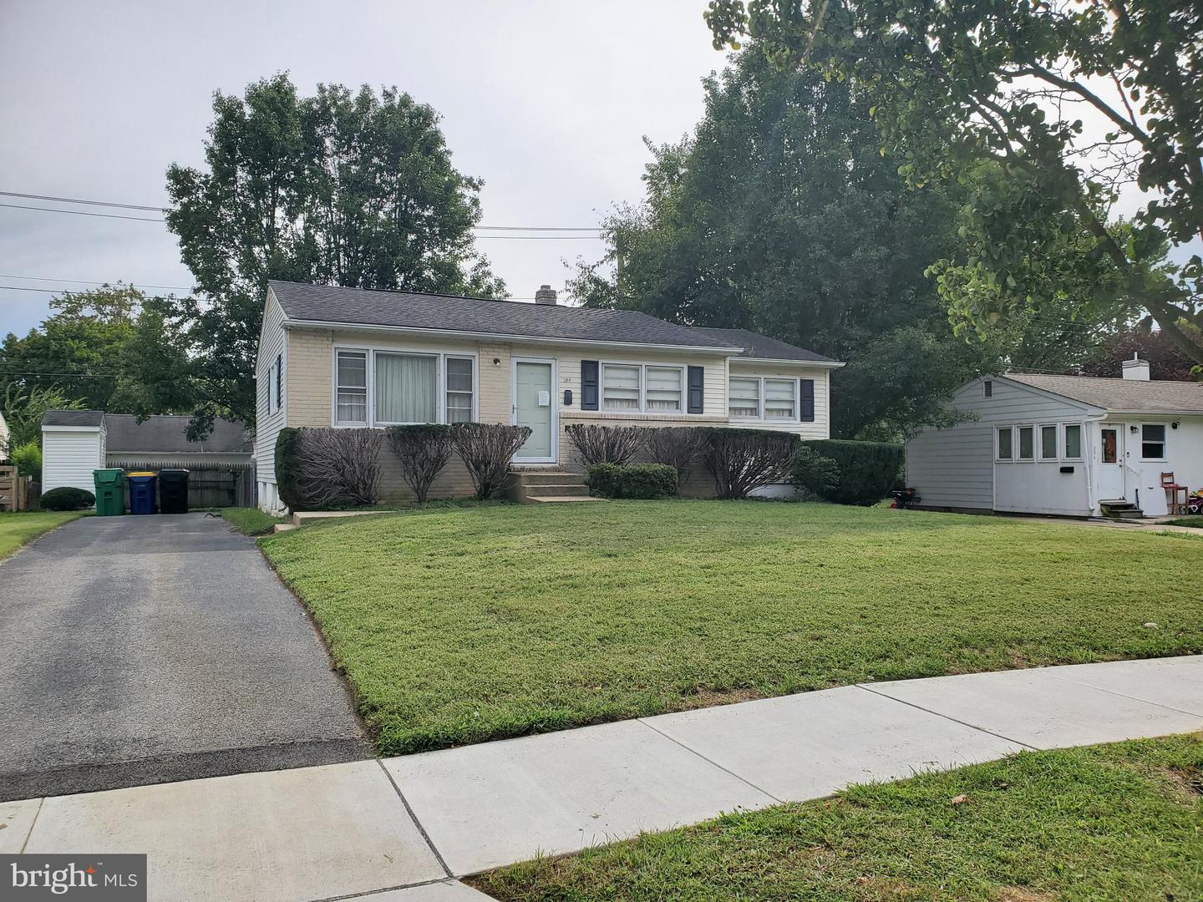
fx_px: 904
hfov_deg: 67.3
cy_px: 451
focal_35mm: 26
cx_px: 602
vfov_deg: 53.1
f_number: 2.4
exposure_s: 1/1988
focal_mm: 4.3
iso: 50
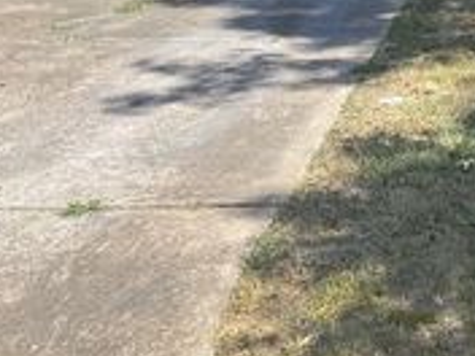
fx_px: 933
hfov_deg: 24.9
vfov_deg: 19.7
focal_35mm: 68
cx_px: 613
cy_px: -123
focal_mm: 6.76
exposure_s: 1/1230
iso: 80
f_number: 1.78
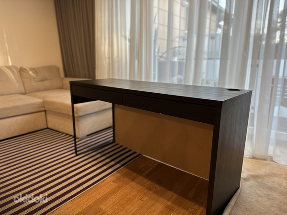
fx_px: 199
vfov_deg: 56.8
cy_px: 108
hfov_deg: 71.6
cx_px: 144
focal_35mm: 24
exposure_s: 1/100
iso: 100
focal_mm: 6.86
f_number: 1.78
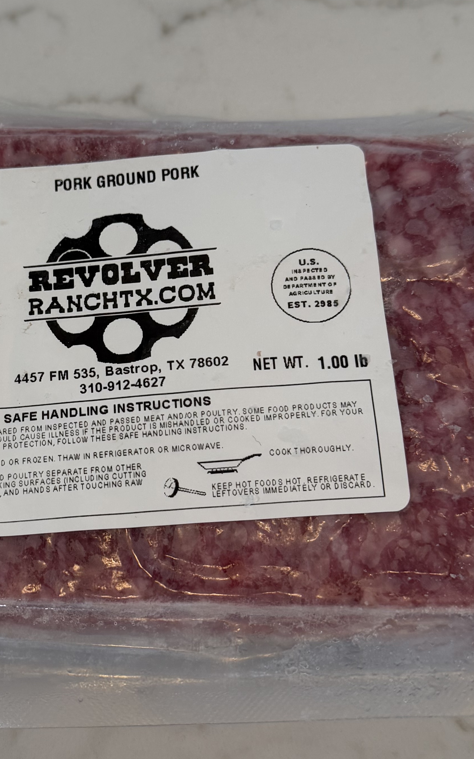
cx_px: 139
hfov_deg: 23.8
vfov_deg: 37.5
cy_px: 346
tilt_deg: -68.7
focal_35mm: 54
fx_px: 1116
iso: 100
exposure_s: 1/120
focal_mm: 6.76
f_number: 1.78
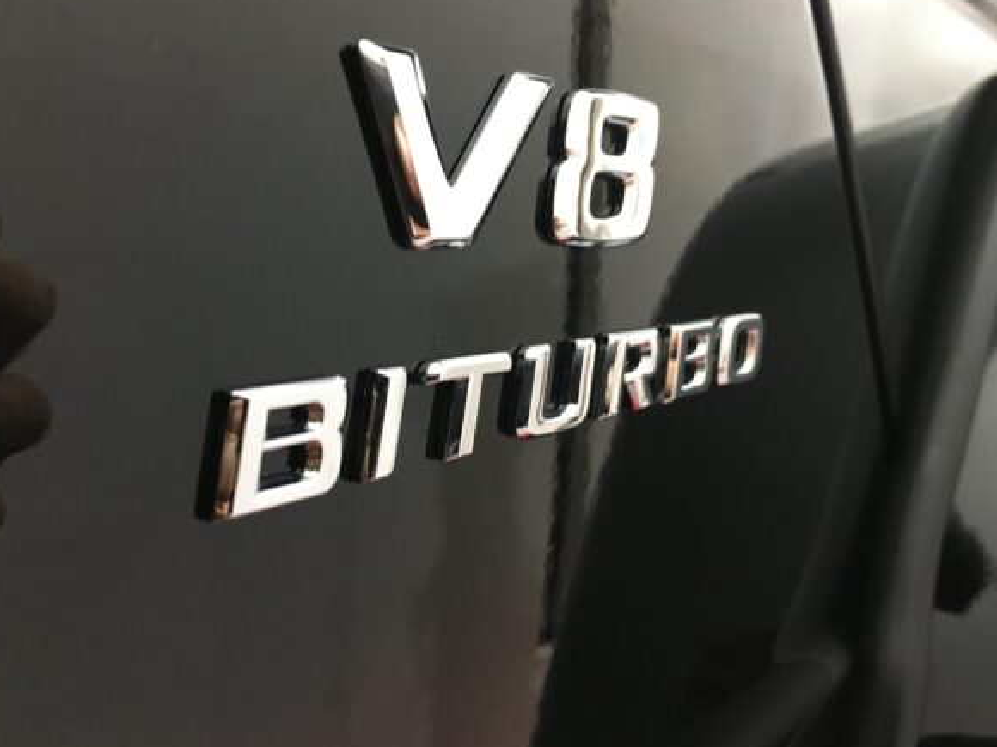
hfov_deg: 60.0
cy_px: 376
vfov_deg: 46.8
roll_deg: -1.8
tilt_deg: -5.4
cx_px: 495
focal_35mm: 30
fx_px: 864
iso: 200
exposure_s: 1/20
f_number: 2.2
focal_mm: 4.15
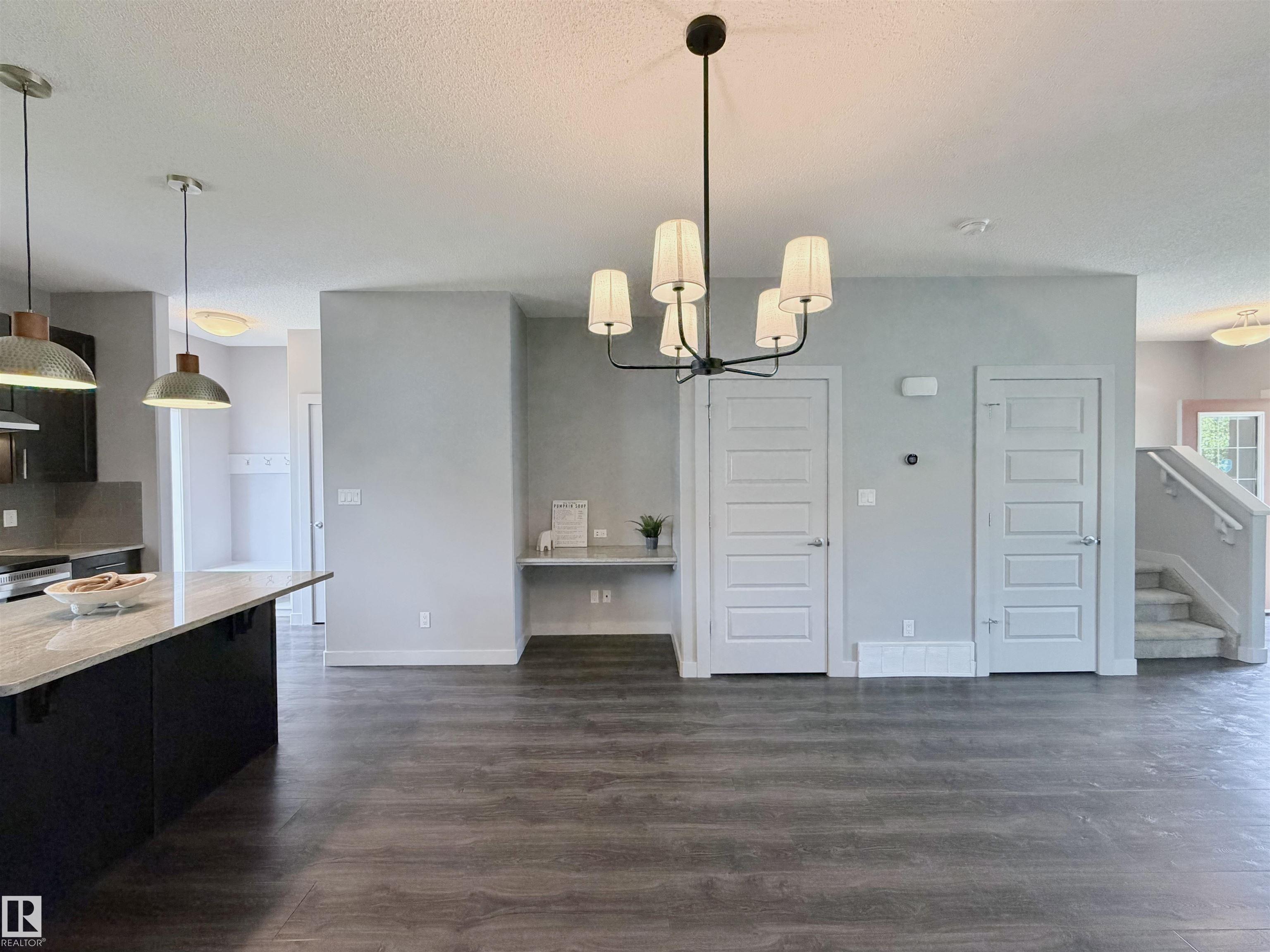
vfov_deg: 85.7
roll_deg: +0.5
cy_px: 476
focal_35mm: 14
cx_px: 635
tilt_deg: -1.0
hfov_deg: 102.1
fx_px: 514
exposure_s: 1/120
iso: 320
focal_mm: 2.22
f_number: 2.2
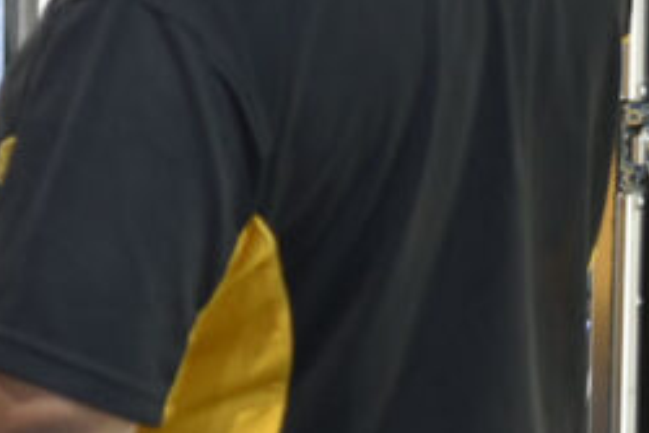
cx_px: -618
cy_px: 29
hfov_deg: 9.4
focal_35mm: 205
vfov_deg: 6.7
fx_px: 3698
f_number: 2
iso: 800
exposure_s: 1/60
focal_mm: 50
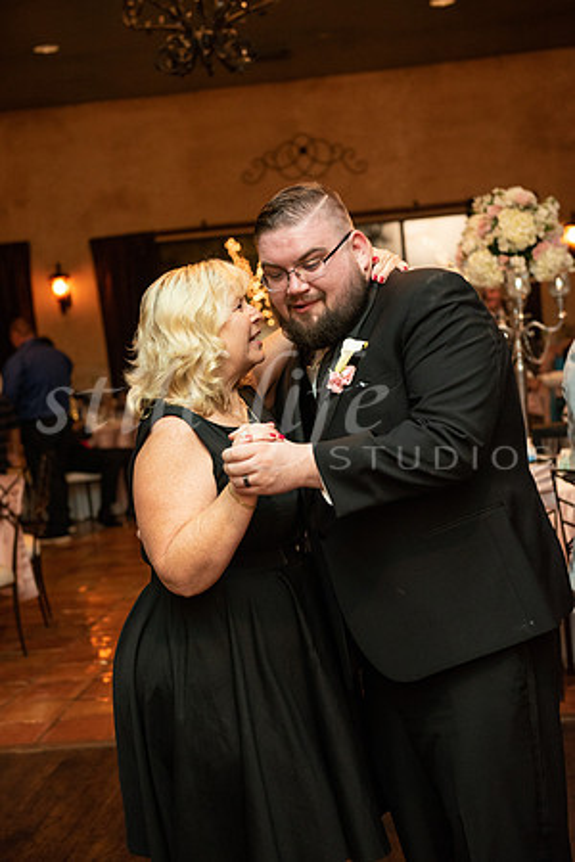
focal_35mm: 56
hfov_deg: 24.2
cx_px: 288
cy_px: 431
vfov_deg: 35.6
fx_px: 1342
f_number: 3.2
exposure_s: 1/125
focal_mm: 56
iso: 3200
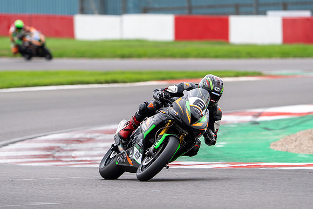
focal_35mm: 534
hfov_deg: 3.9
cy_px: 97
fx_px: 4644
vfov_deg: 2.6
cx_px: 150
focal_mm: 400
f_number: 5
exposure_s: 1/500
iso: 320
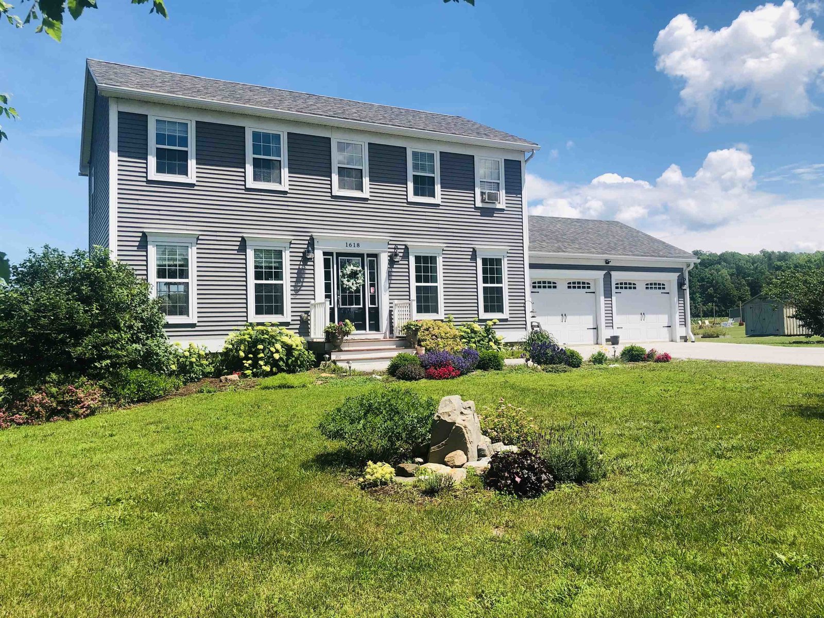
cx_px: 412
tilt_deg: +2.2
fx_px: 667
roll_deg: +1.2
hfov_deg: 63.4
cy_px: 309
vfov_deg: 49.7
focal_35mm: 28
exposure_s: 1/2000
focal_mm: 3.99
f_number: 1.8
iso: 20
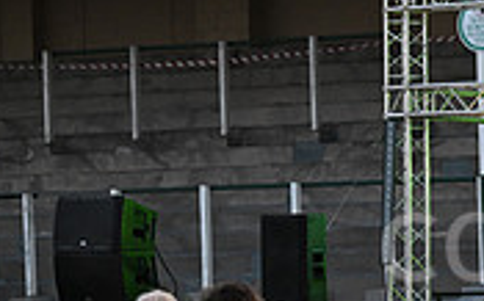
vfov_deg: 5.5
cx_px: 744
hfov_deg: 8.6
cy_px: 416
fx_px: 3123
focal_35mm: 237
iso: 1600
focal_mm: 70
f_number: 3.5
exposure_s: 1/500
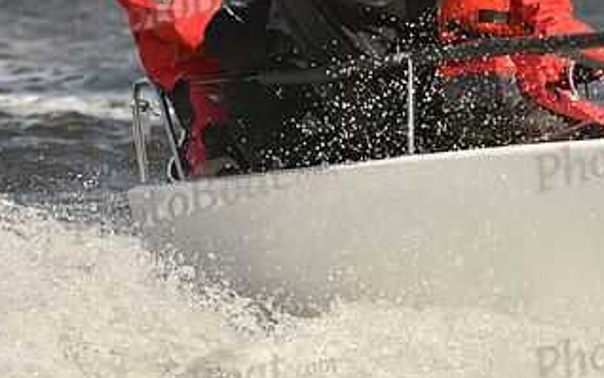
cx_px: 437
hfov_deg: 5.6
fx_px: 6126
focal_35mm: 372
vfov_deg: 3.5
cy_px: 71
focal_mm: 200
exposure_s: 1/1250
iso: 250
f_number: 7.1
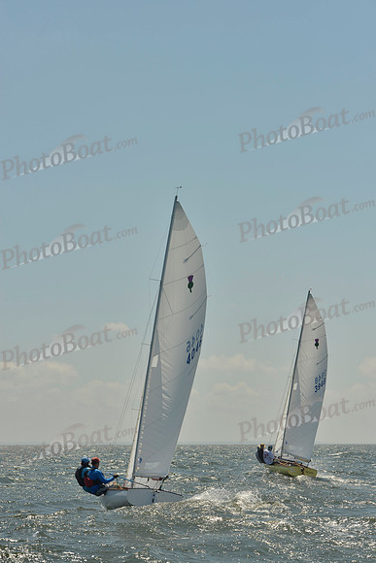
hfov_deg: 16.1
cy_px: 282
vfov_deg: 23.9
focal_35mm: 85
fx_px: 1331
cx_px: 188
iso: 200
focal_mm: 85
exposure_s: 1/1250
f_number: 9
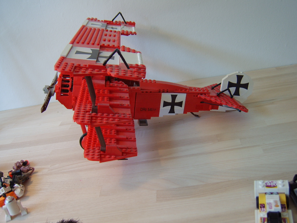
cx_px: 148
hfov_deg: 58.4
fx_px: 266
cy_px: 112
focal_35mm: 31
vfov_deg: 45.4
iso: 100
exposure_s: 1/50
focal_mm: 8.13
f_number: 2.7
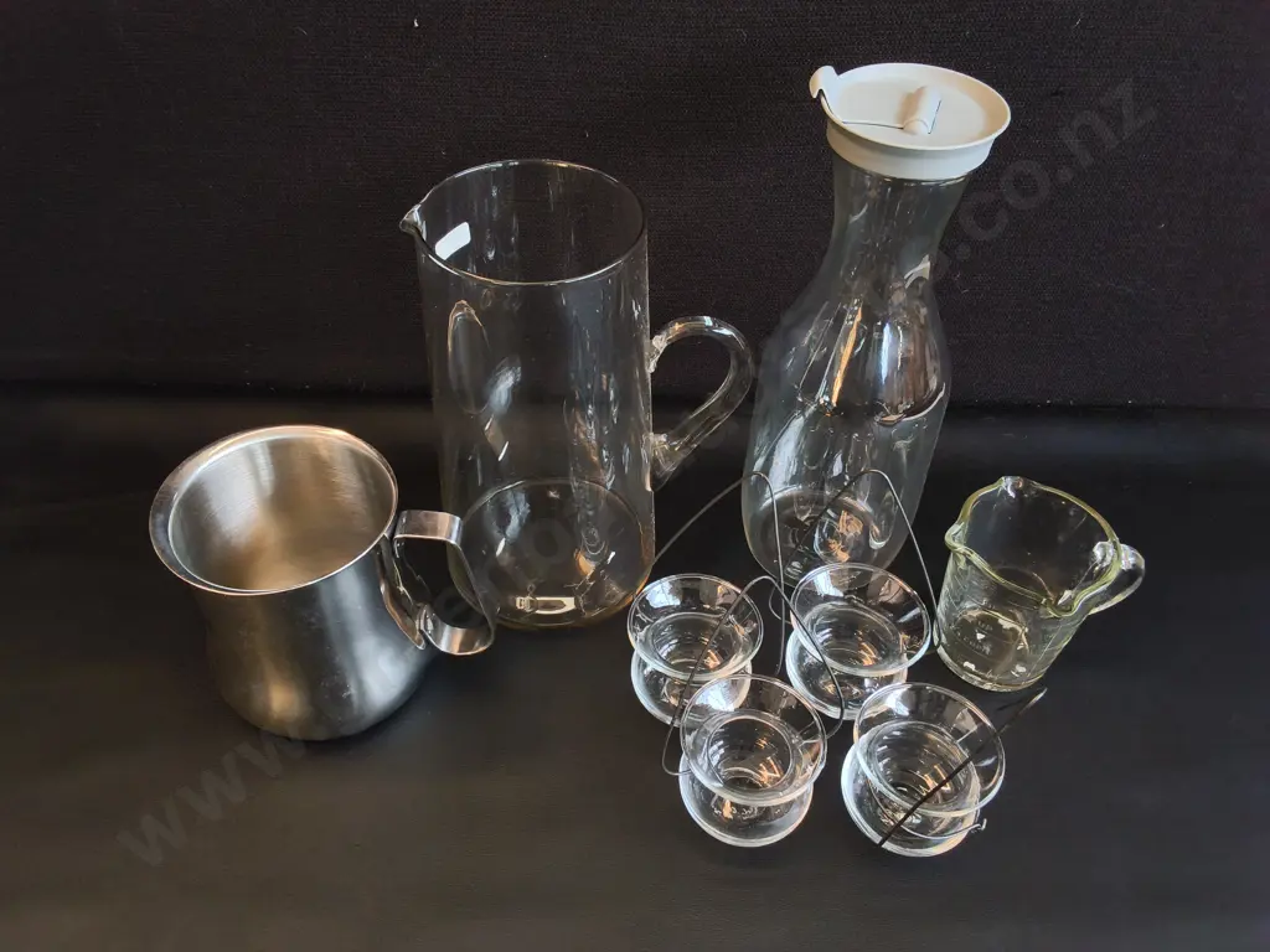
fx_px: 991
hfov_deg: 65.3
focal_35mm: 27
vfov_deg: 51.4
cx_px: 635
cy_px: 476
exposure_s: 1/120
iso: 100
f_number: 2
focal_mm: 2.87
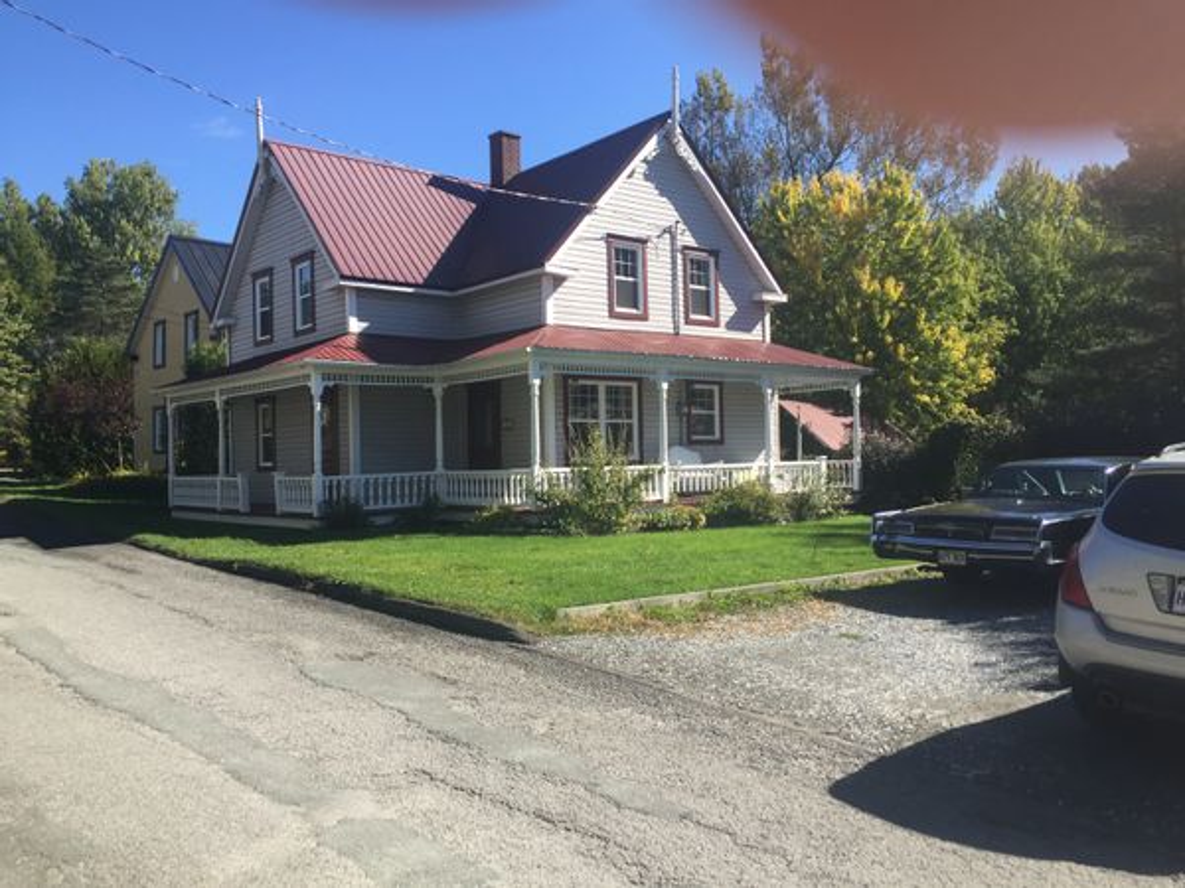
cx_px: 592
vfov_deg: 48.2
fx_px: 993
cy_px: 444
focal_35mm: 29
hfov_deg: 61.7
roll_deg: +0.3
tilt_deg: +0.3
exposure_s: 1/1014
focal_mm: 4.15
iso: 32
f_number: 2.2
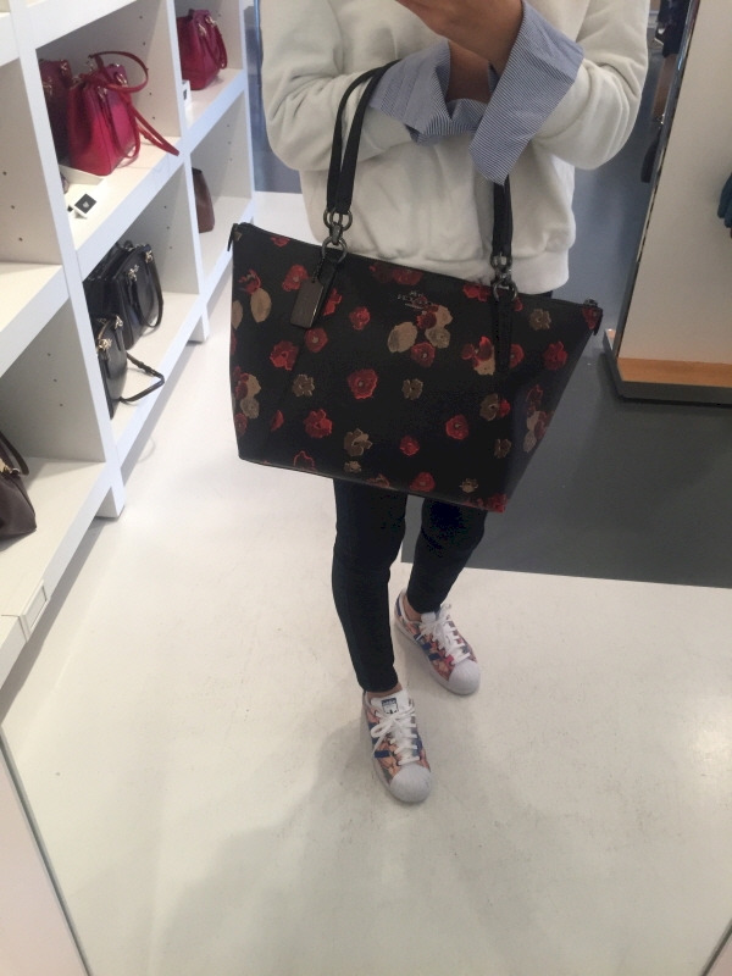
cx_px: 366
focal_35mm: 29
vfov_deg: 61.7
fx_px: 818
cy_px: 488
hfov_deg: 48.2
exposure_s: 1/30
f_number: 2.2
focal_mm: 4.15
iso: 50
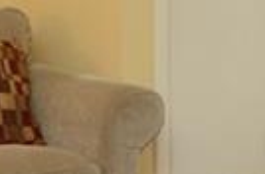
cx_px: 174
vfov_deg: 9.5
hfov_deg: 14.9
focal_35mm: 138
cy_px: -92
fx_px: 1011
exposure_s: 1/50
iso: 800
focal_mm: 12
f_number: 5.6
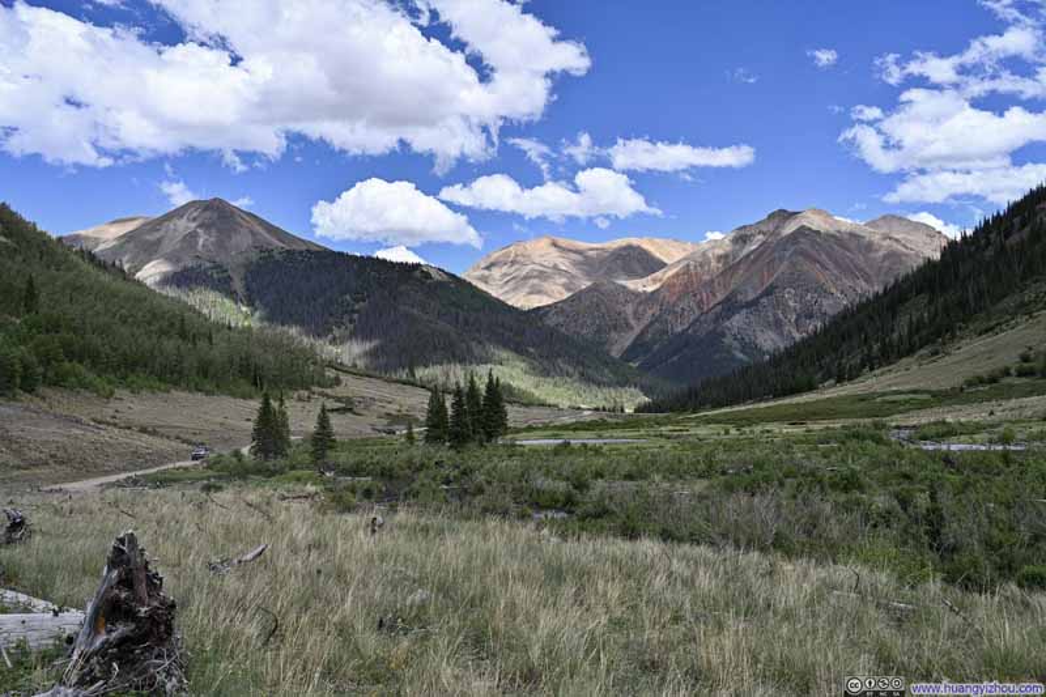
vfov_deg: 43.6
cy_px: 348
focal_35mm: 30
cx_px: 523
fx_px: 871
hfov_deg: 61.9
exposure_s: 1/400
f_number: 5.6
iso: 64
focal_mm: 30
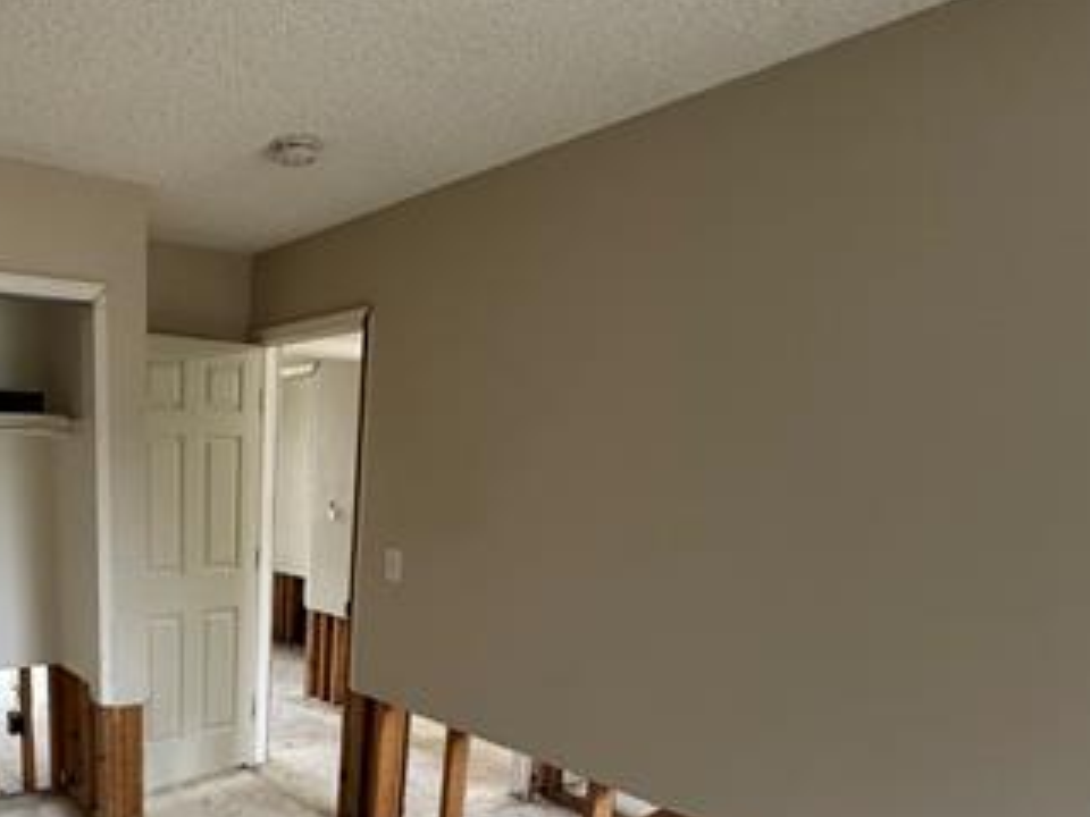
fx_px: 882
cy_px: 686
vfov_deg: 46.4
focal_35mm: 28
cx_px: 215
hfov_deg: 58.5
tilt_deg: -15.2
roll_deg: -1.1
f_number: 2.2
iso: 400
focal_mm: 2.22
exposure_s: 1/60
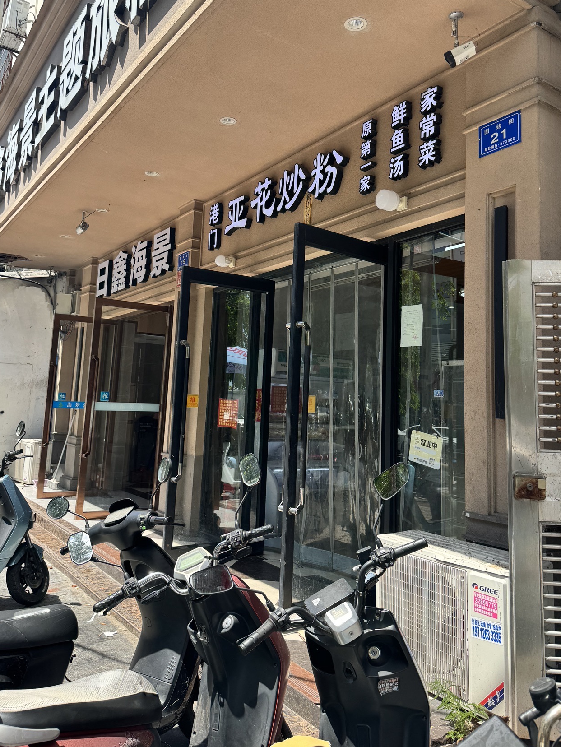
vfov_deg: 61.3
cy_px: 313
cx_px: 298
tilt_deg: +8.1
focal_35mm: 29
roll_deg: -0.7
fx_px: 626
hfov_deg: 48.2
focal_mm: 6.86
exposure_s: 1/1425
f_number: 1.78
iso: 80
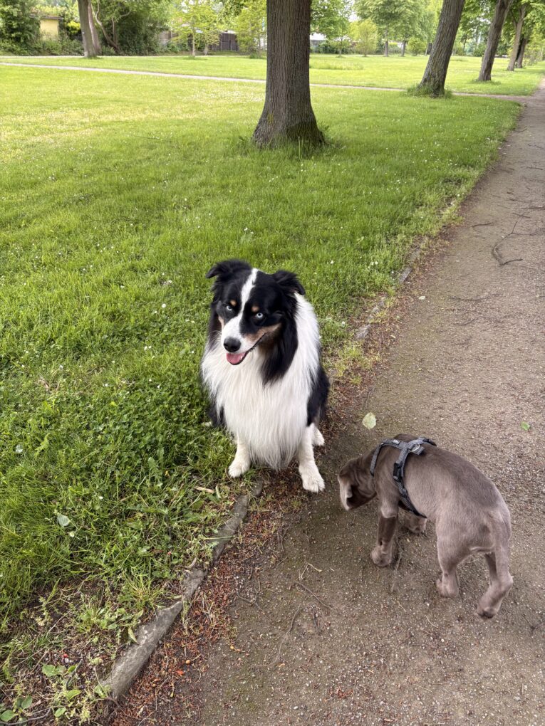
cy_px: 363
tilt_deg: -31.7
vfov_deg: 67.3
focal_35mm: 26
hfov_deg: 53.1
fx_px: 546
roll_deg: -1.6
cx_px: 272
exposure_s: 1/122
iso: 40
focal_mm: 5.96
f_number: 1.6
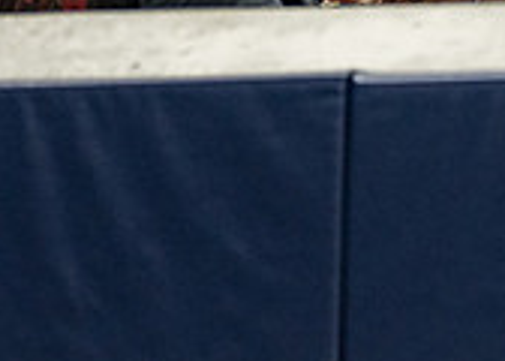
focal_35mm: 741
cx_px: 580
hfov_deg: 2.7
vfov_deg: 1.9
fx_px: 10628
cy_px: -223
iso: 3200
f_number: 2.8
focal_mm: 200
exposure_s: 1/320
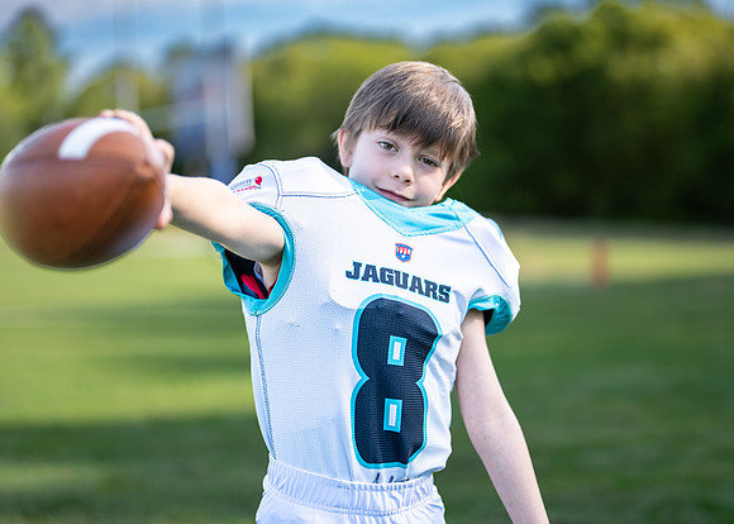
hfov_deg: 31.0
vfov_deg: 22.4
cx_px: 386
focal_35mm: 64
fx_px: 1325
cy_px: 246
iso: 100
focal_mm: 50
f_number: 1.2
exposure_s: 1/2500
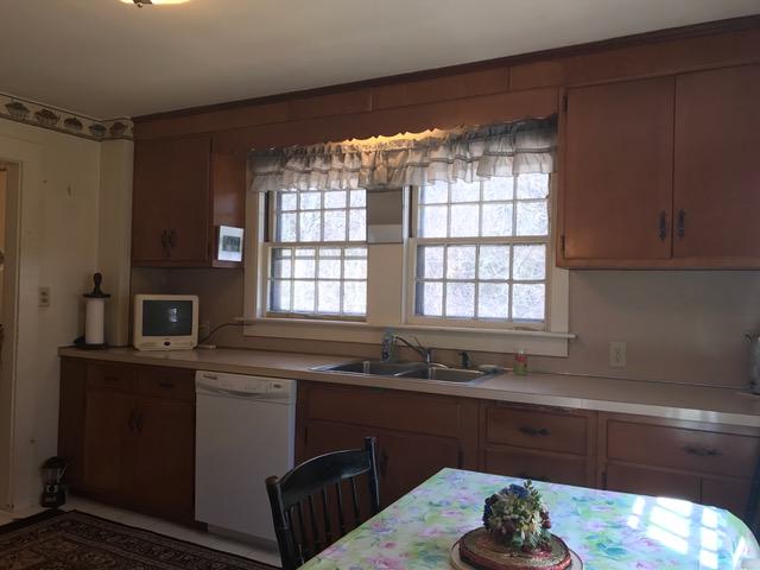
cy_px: 285
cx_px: 380
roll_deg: -0.8
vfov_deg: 49.7
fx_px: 615
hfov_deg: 63.4
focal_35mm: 28
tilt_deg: +0.7
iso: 25
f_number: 1.8
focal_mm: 3.99
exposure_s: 1/60
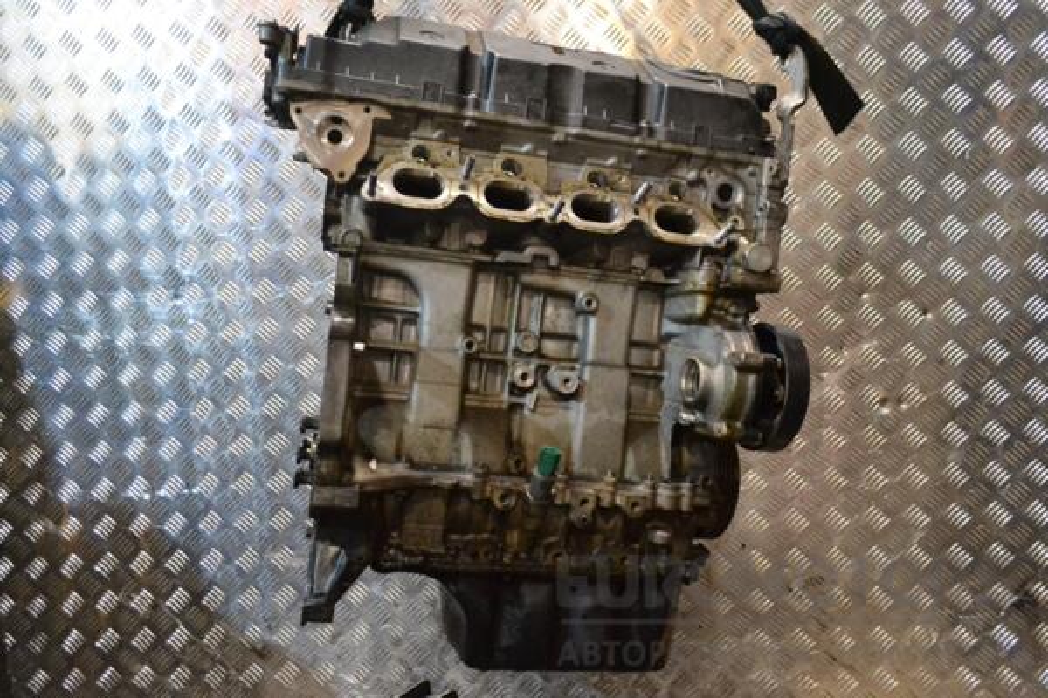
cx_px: 524
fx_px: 786
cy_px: 349
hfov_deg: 67.4
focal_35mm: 27
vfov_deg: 47.9
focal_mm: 18
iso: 3200
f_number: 5
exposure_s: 1/100
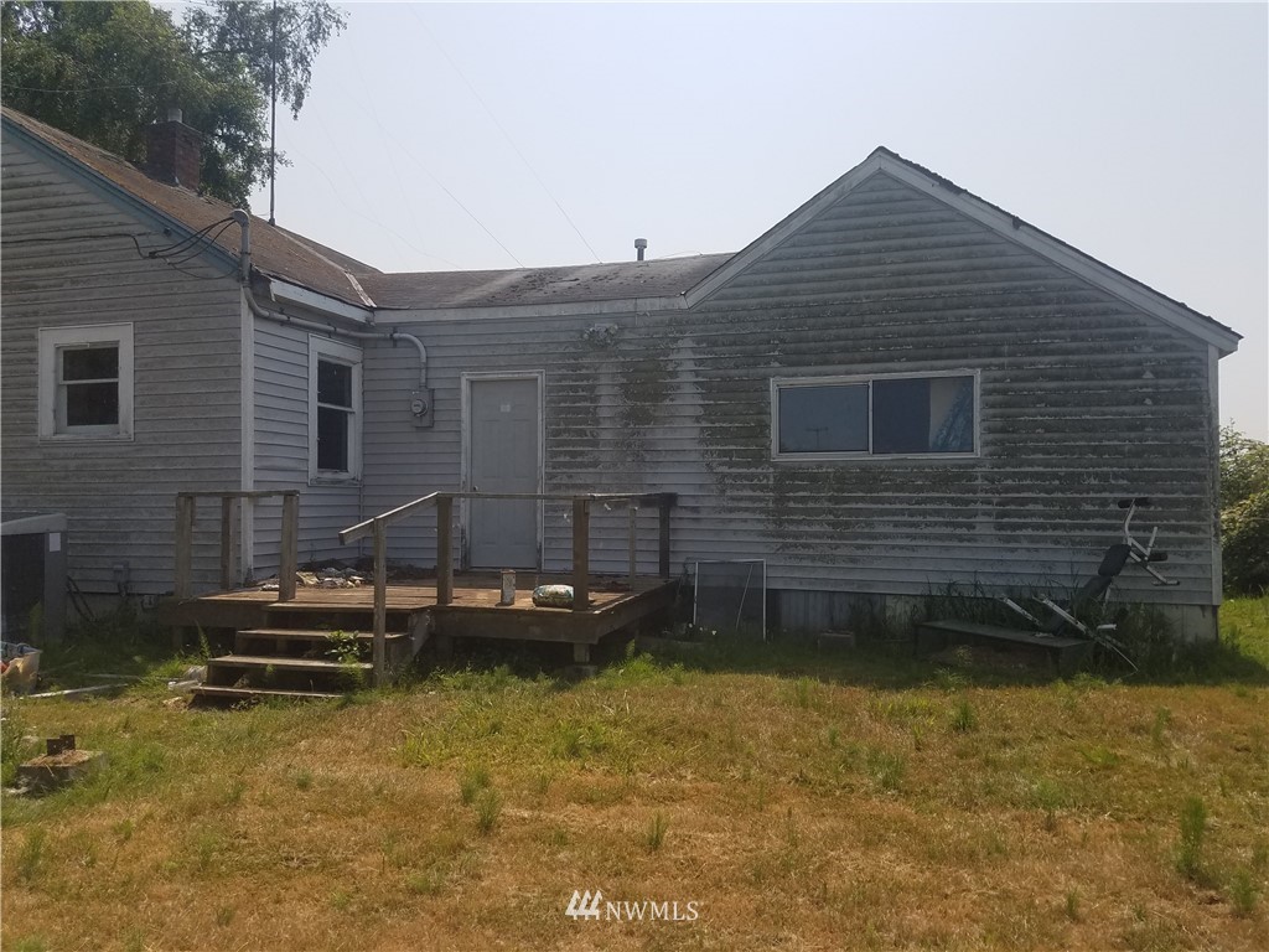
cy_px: 476
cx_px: 634
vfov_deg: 53.1
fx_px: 953
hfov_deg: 67.3
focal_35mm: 26
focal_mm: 4.2
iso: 50
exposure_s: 1/3992
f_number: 1.7
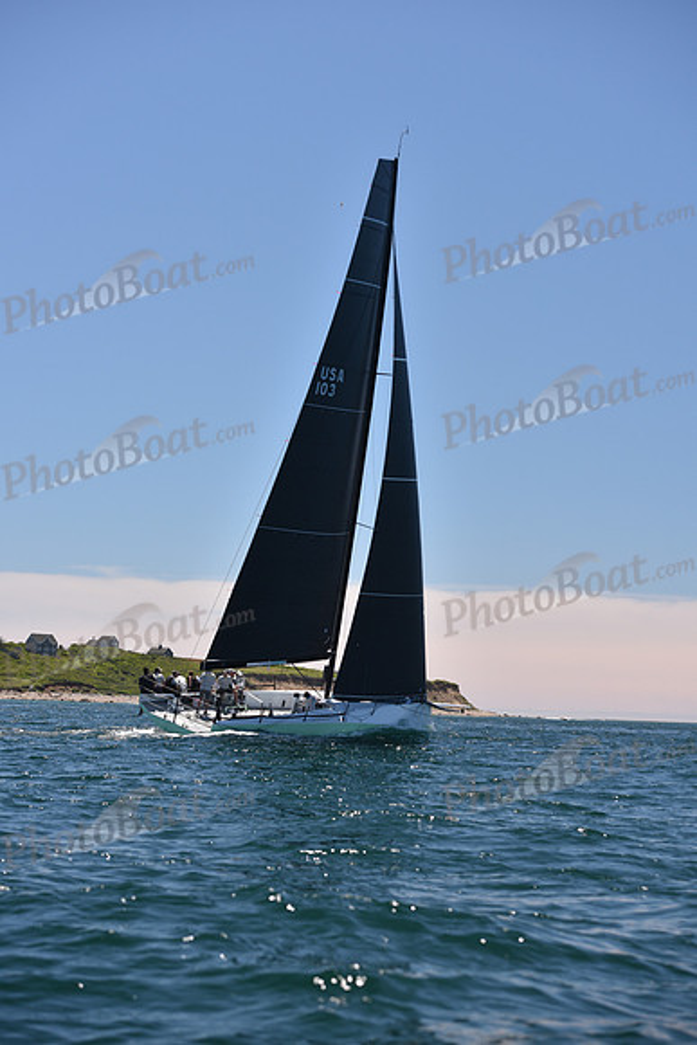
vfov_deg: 28.8
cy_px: 522
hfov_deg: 19.5
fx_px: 2032
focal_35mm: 70
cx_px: 348
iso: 250
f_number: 4.5
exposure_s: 1/800
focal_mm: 70
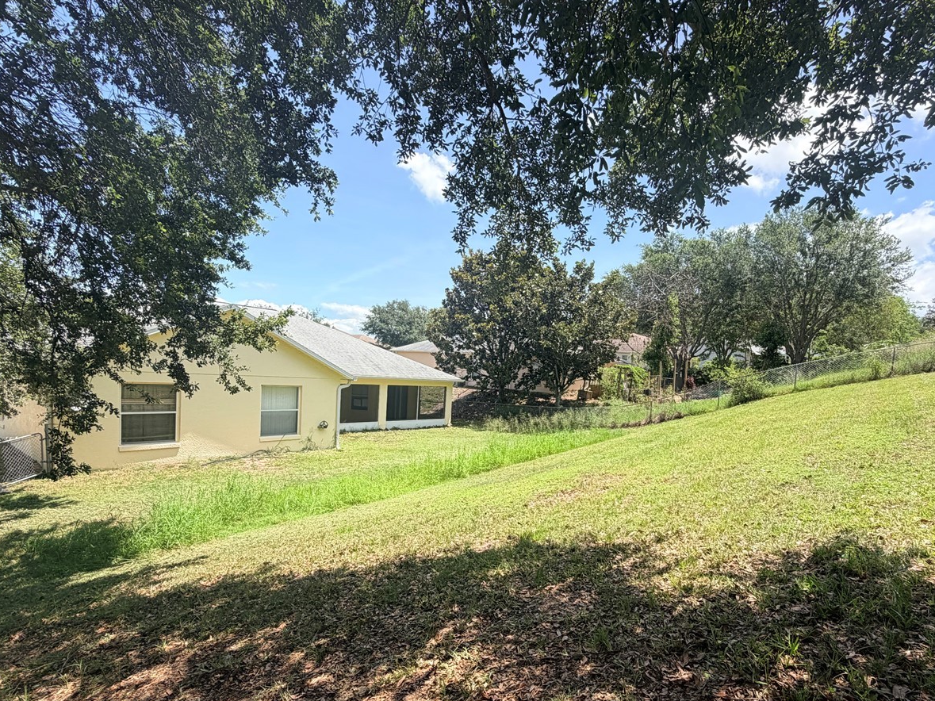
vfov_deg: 68.1
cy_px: 412
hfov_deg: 84.4
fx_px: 513
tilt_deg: -3.4
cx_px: 512
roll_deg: -3.7
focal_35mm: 19
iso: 40
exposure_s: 1/664
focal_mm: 2.22
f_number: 2.2
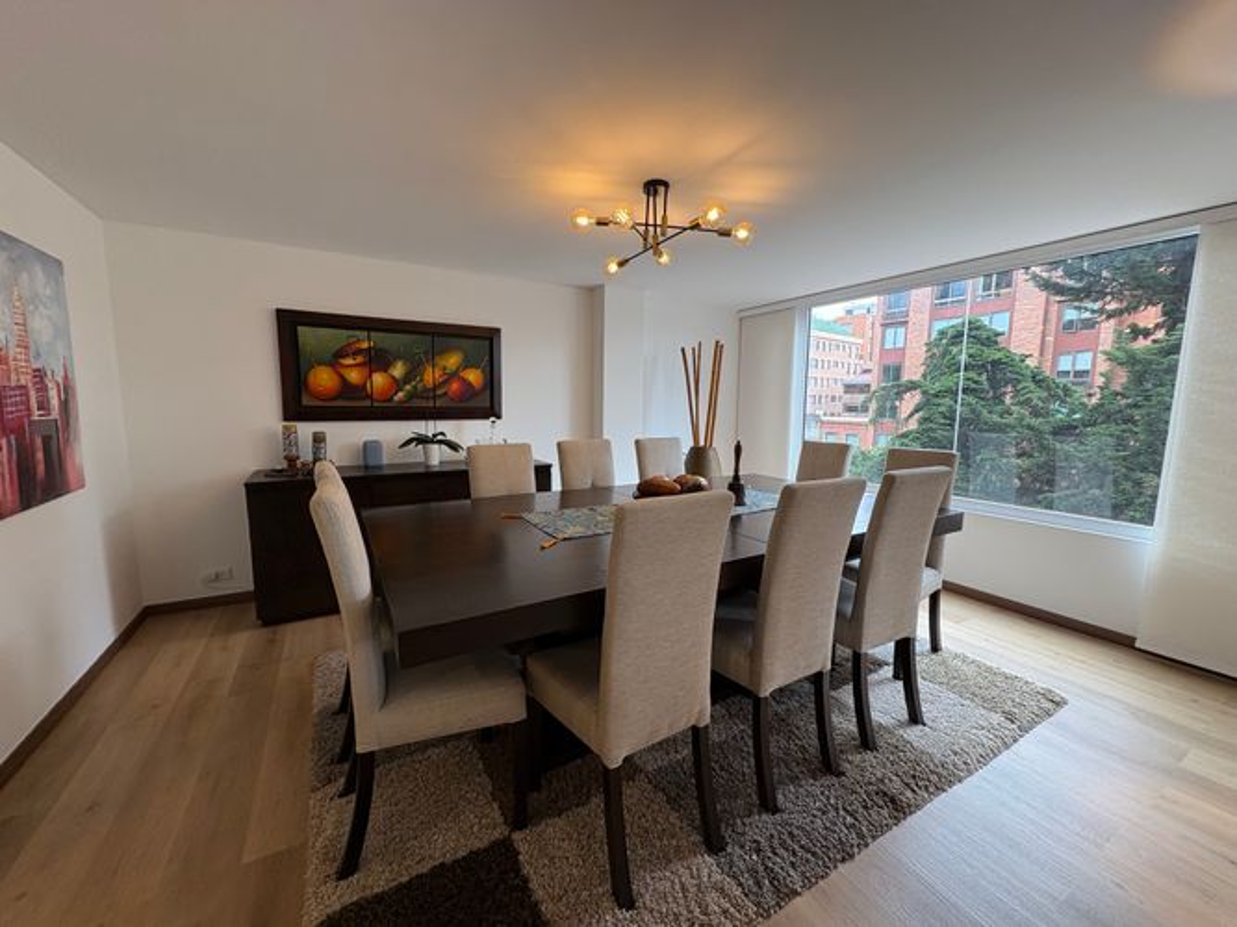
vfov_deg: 85.7
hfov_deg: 102.1
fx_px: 500
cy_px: 464
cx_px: 618
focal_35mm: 14
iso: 64
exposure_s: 1/120
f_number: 2.2
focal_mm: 2.22
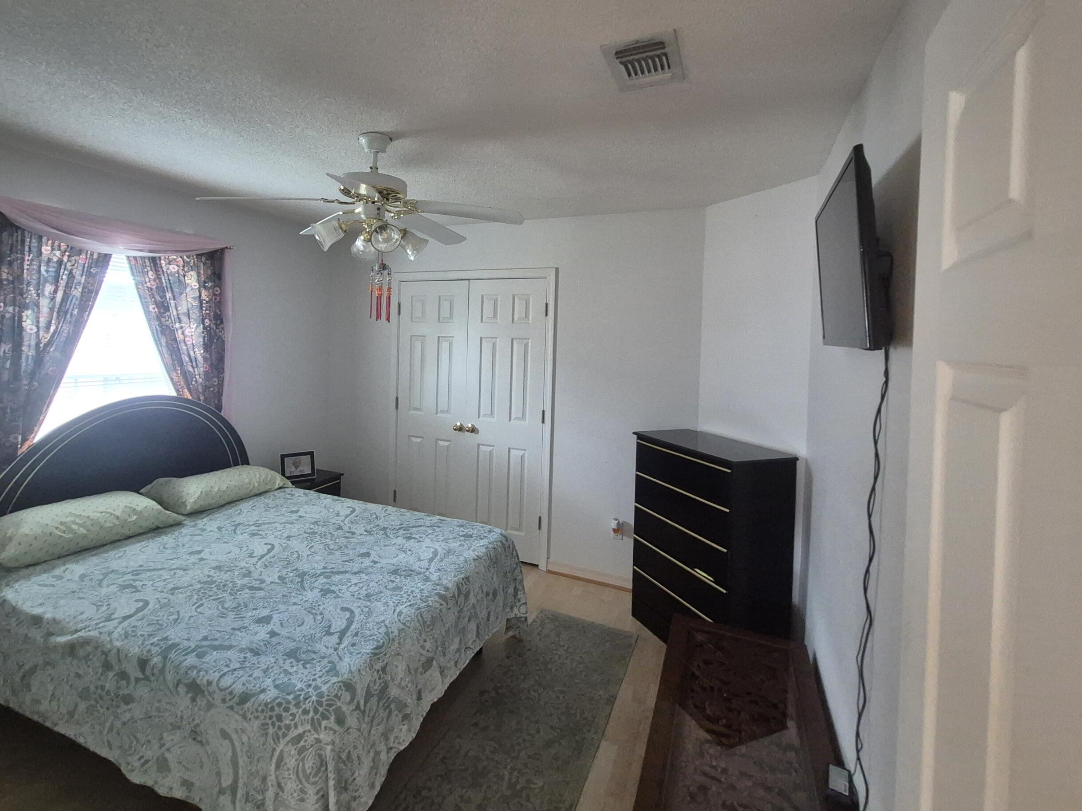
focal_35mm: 16
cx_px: 488
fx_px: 500
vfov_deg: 77.7
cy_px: 351
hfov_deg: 94.2
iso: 1000
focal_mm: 1.74
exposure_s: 1/60
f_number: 2.2
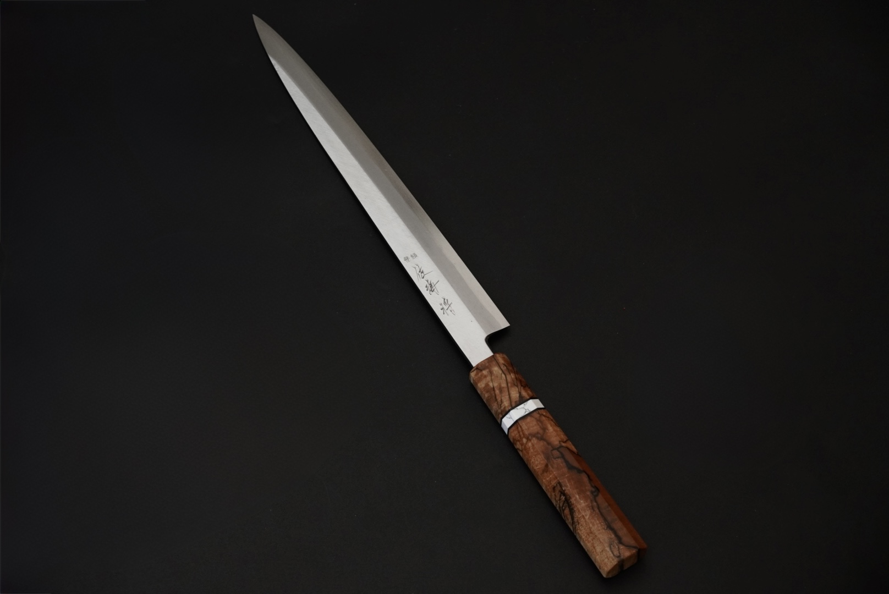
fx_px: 1853
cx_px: 444
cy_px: 297
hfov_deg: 27.0
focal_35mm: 75
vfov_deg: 18.2
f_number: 5.6
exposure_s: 1/160
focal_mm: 50
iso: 1250
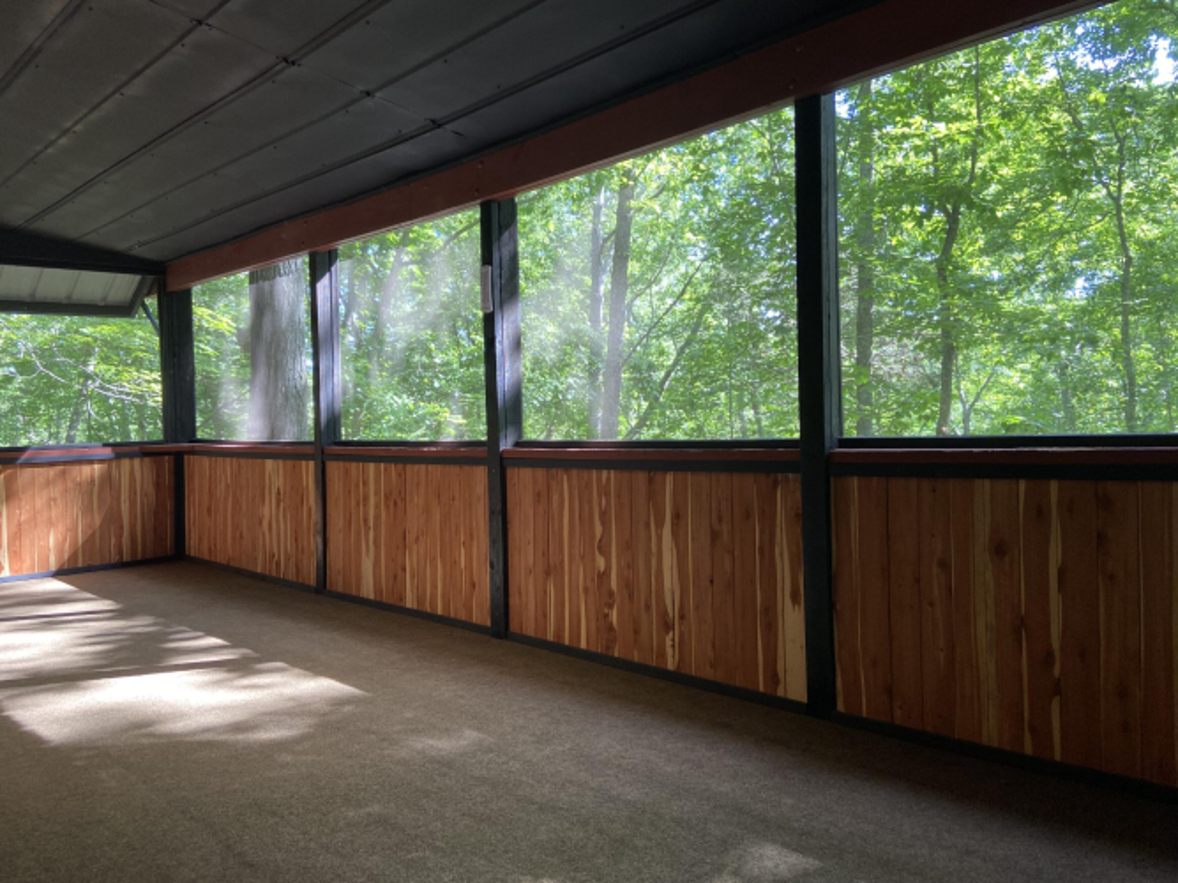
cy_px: 442
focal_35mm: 26
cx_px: 589
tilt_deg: -1.2
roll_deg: +1.6
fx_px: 885
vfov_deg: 53.0
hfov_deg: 67.3
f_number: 1.8
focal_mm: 4.25
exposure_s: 1/60
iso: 64
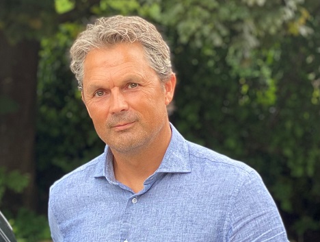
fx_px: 482
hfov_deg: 36.7
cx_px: 160
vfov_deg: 28.1
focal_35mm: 52
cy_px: 121
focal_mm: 6
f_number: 2
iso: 32
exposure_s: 1/122
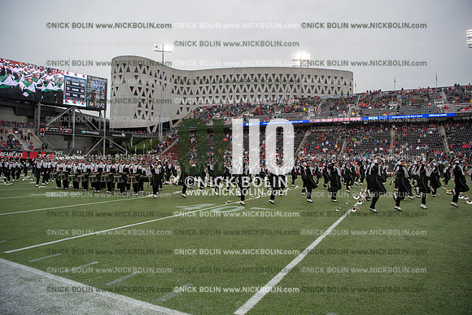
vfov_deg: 53.2
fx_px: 315
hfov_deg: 73.7
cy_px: 158
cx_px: 236
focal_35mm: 24
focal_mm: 24
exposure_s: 1/800
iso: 250
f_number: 3.5
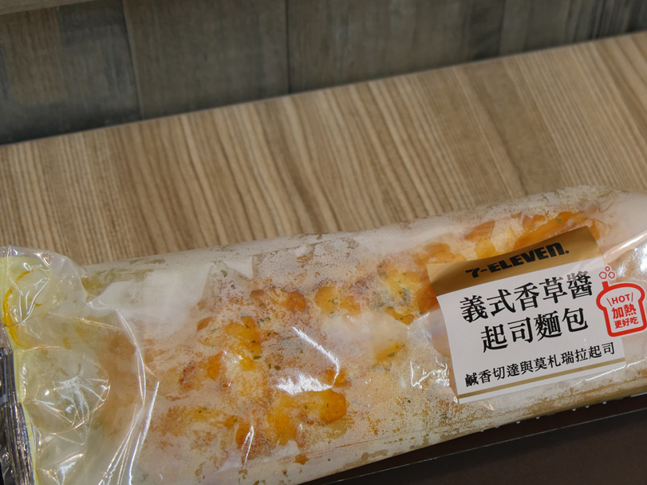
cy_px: 312
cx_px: 472
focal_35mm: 71
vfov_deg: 20.7
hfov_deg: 27.1
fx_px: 1327
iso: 640
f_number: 4.1
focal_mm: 24
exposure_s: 1/60
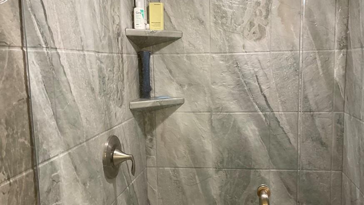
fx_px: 357
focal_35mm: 37
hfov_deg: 53.9
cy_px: 112
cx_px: 200
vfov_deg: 32.0
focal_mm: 3
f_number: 1.8
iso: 100
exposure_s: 1/60
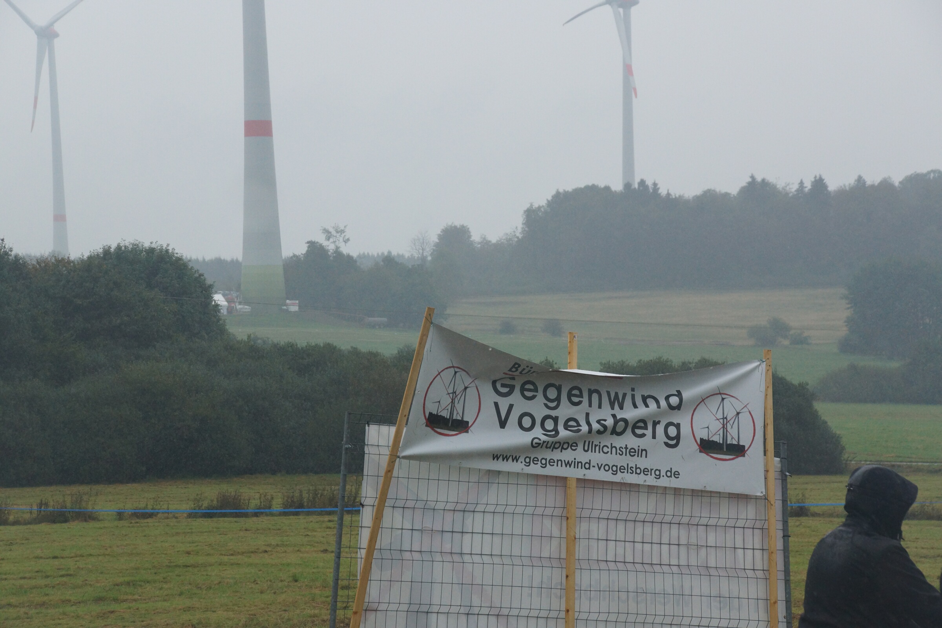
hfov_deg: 16.1
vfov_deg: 10.8
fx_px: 3336
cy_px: 314
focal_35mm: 128
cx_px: 471
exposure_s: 1/1000
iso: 800
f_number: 8
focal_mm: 85
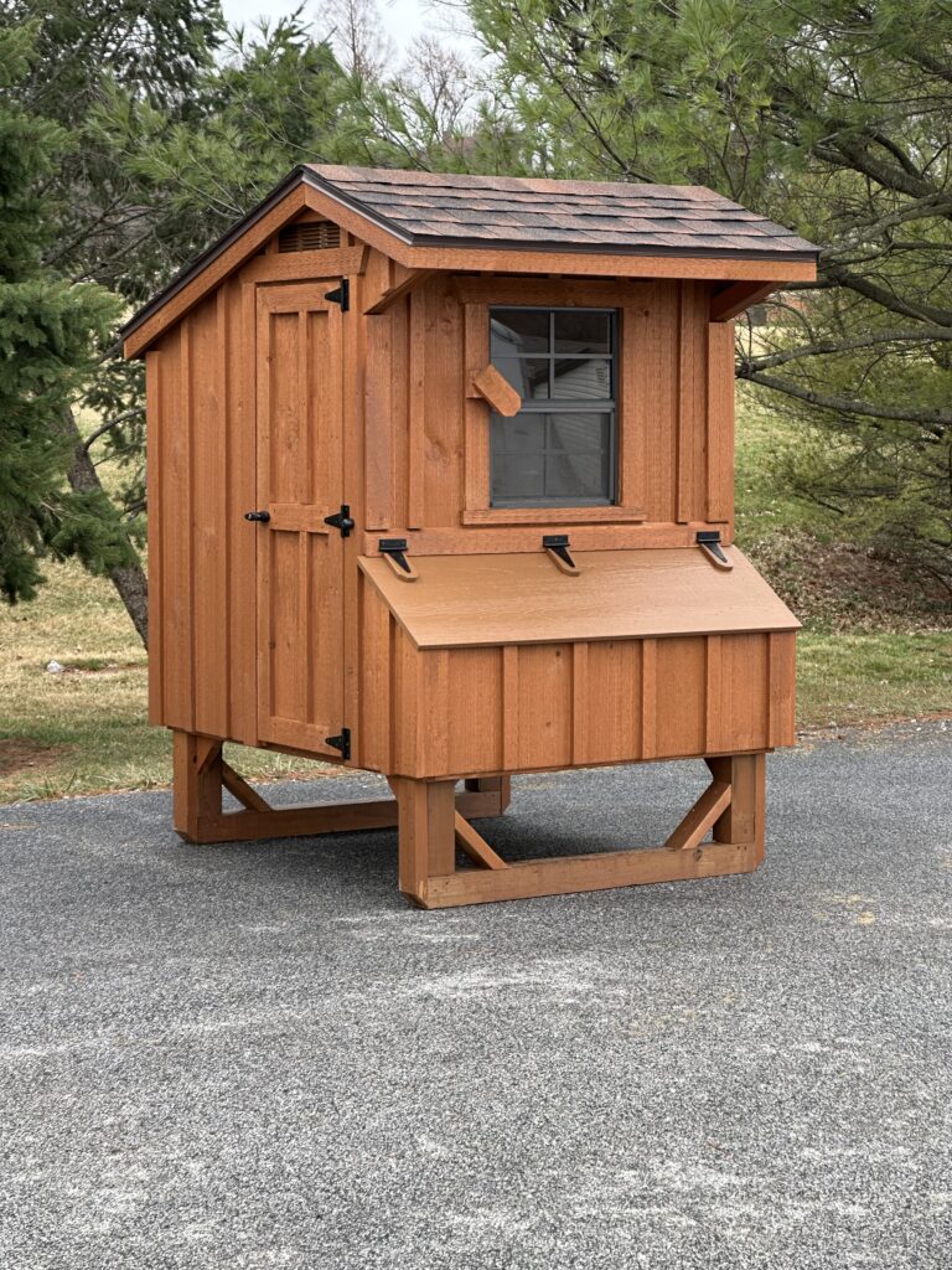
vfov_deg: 25.3
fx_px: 2824
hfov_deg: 19.1
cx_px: 476
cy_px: 635
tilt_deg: -7.3
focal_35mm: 77
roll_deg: +0.7
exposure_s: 1/99
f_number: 2.8
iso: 64
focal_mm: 9
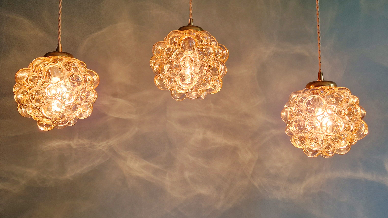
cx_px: 188
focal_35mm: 33
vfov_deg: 35.6
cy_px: 94
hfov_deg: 59.5
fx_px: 339
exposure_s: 1/100
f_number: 1.8
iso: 80
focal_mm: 5.4
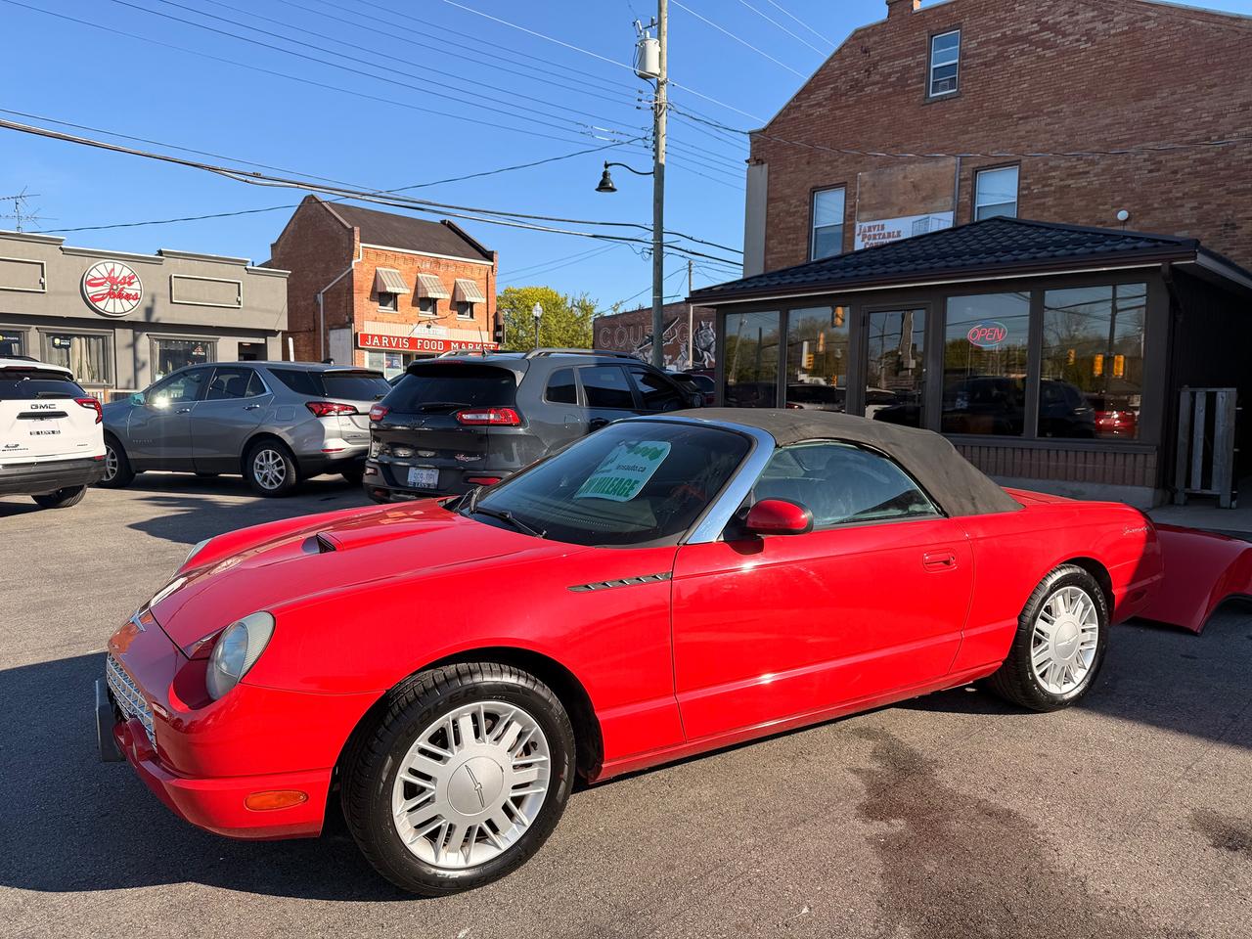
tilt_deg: -4.2
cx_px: 626
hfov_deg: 71.6
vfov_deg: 56.8
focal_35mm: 24
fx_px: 868
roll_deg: -0.9
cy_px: 470
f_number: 1.78
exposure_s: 1/2703
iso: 80
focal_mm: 6.76
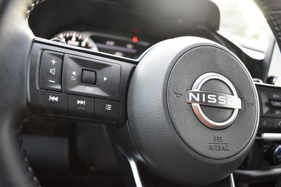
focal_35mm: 27
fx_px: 211
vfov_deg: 48.0
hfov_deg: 67.4
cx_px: 140
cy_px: 94
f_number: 3.5
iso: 2000
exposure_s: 1/125
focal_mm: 18
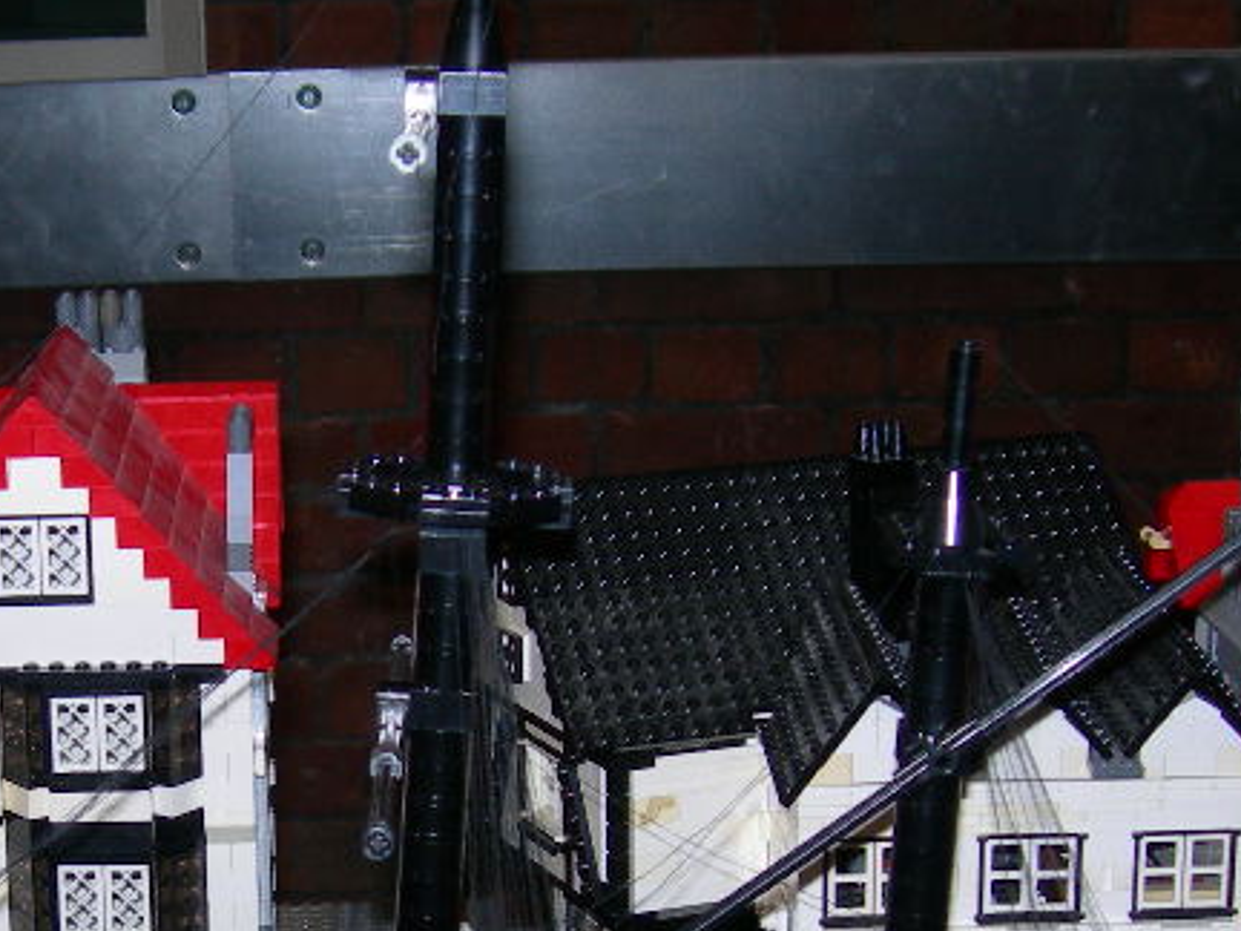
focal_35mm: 90
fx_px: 3227
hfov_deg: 21.4
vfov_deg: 16.2
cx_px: 207
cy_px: 868
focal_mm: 7.8
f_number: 2.8
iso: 50
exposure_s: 1/60.1
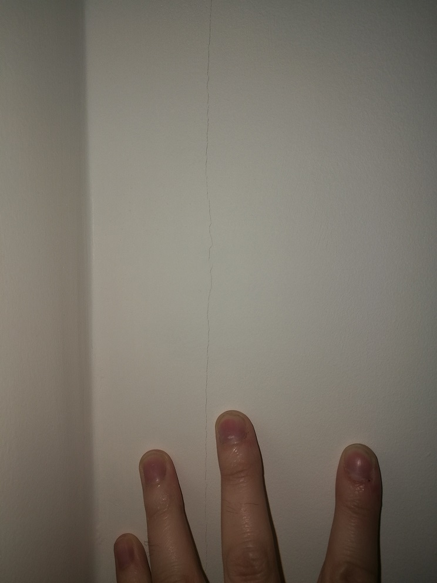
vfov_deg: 65.3
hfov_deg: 51.4
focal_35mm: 27
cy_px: 292
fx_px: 454
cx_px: 218
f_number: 2.2
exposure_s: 1/155
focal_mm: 4.5
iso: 50
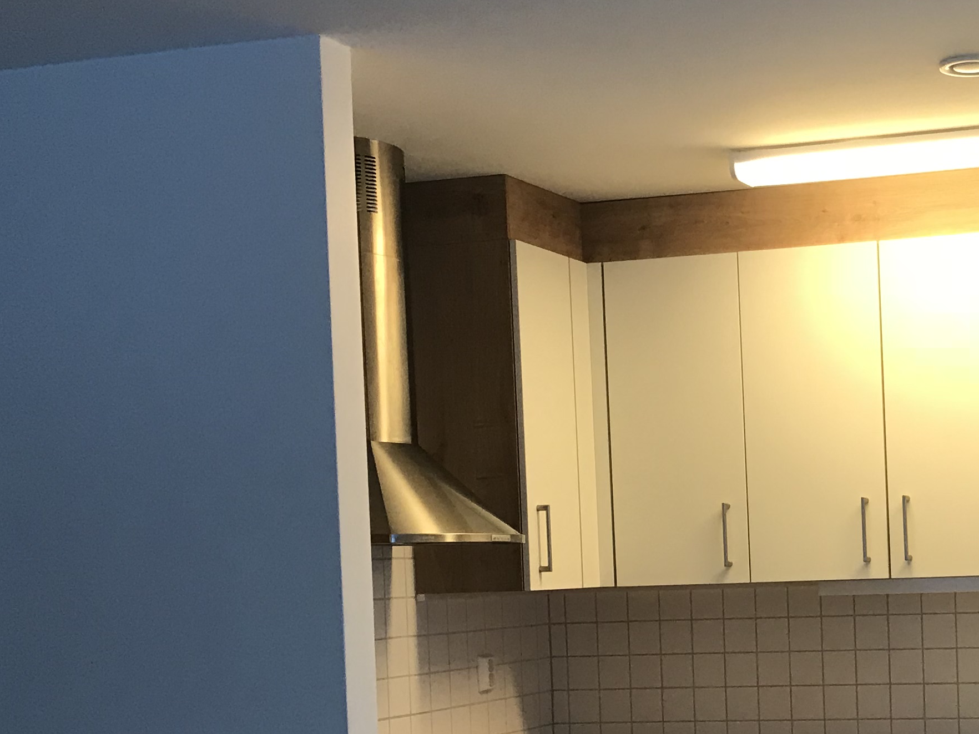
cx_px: 952
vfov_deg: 22.5
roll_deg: +1.6
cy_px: 619
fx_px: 1810
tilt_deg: -2.3
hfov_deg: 28.6
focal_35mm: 64
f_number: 1.8
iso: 40
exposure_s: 1/20
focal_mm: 3.99
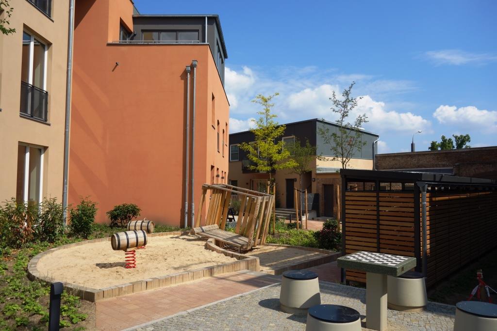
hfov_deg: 65.5
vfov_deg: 46.4
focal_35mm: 28
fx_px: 387
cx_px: 248
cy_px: 166
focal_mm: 10.4
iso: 125
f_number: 5.6
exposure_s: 1/800
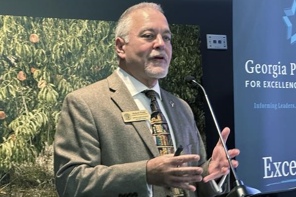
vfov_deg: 15.5
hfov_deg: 23.1
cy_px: 99
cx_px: 144
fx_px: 724
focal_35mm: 88
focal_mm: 9
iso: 500
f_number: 2.8
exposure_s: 1/59
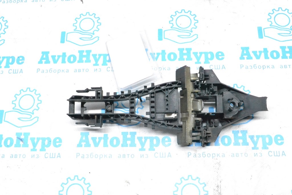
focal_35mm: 39
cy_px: 98
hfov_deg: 49.5
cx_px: 146
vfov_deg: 34.2
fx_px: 316
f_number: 9
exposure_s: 1/160
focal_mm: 26
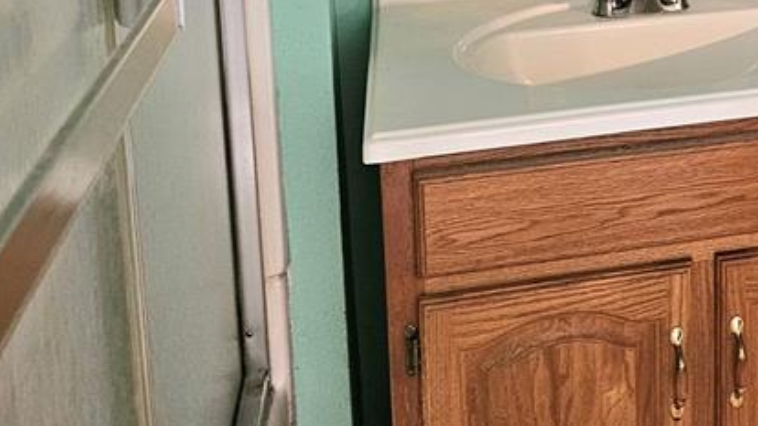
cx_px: 771
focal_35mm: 62
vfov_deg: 18.0
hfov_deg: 31.1
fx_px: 1246
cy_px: -148
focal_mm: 6.3
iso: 640
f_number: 1.7
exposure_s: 1/30
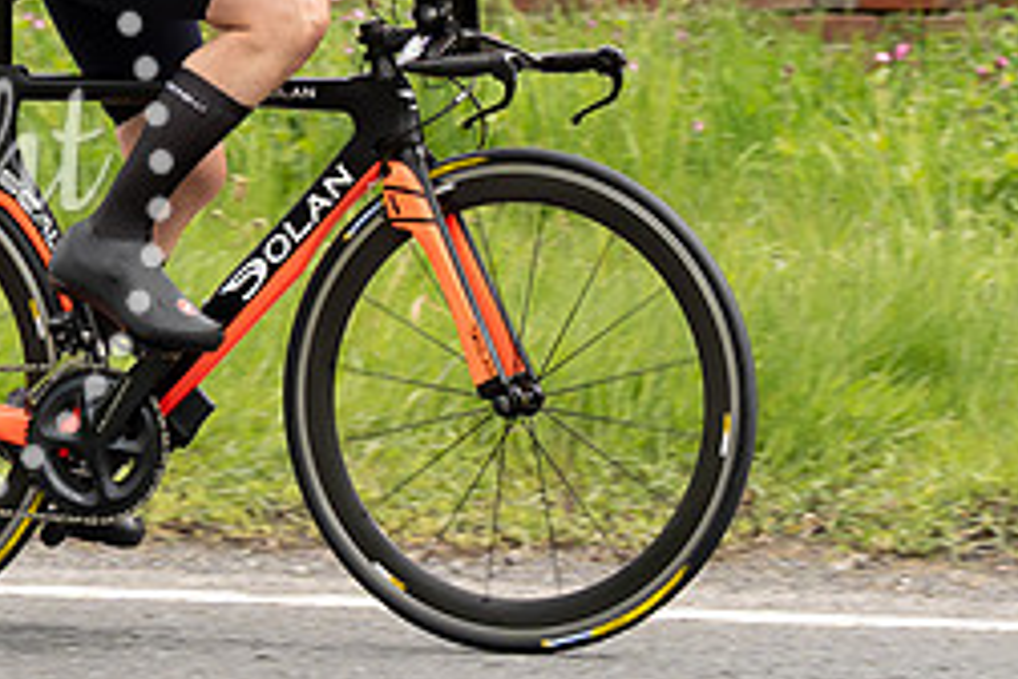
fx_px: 8002
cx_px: 359
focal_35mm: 283
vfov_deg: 4.8
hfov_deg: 7.3
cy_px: -268
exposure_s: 1/1000
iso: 400
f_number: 4.5
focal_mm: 70
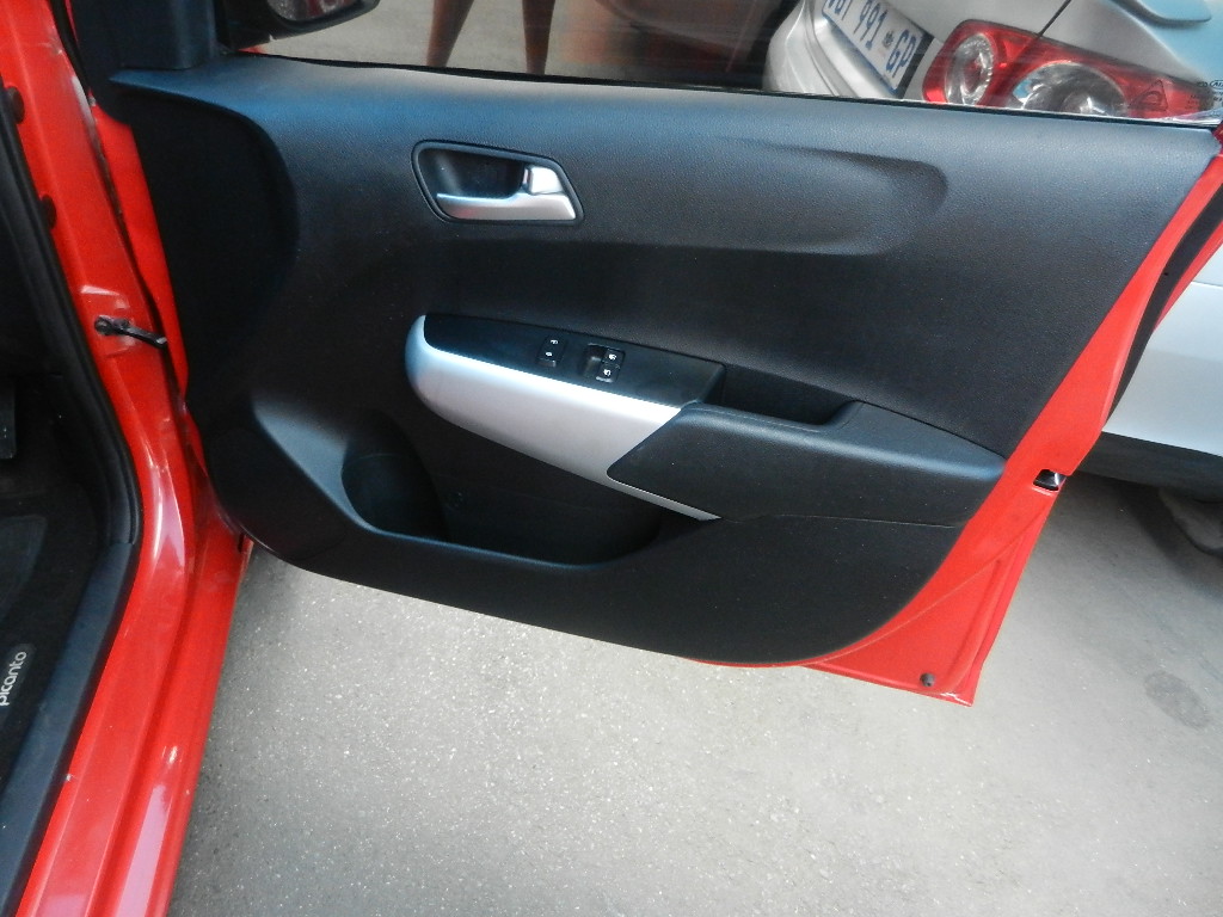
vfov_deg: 54.9
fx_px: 883
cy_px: 458
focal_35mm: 25
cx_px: 612
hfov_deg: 69.4
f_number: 3.5
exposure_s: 1/160
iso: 640
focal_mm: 4.5
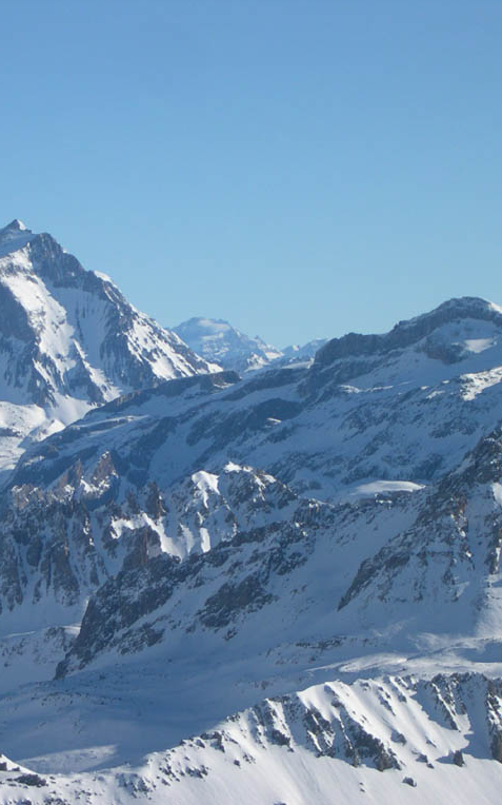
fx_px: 3549
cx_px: 114
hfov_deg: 8.1
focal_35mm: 162
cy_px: 402
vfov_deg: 12.9
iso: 100
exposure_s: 1/126
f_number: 13.4
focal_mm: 24
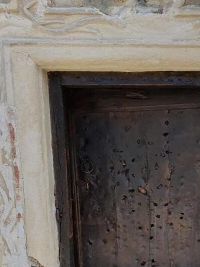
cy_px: 217
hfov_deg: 28.8
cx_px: 141
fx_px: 385
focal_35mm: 50
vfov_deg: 36.7
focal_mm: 4.32
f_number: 2.4
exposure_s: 1/325
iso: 50
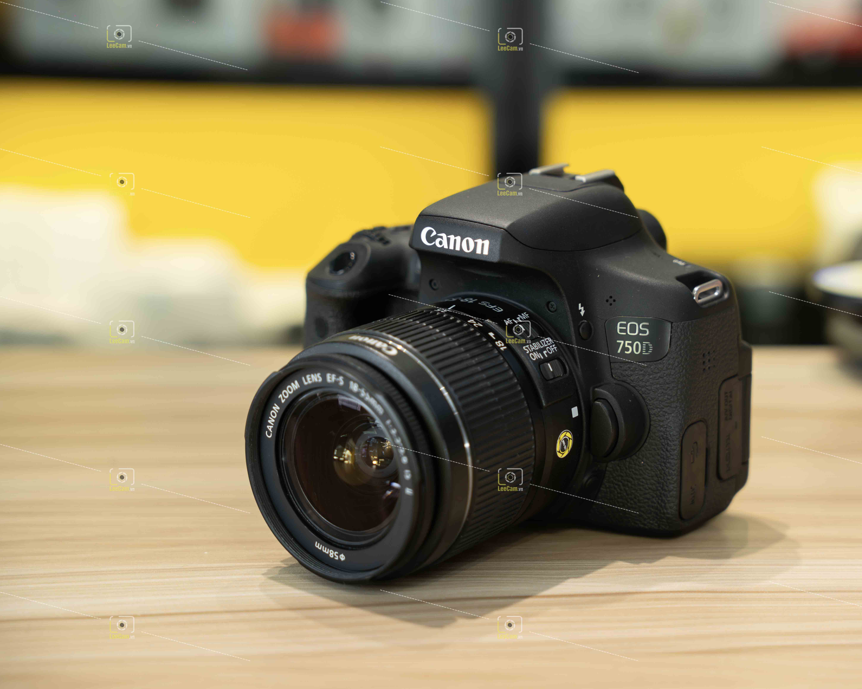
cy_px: 344
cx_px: 509
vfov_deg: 19.4
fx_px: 2015
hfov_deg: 24.1
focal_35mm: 79
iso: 800
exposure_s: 1/125
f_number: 4.5
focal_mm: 70
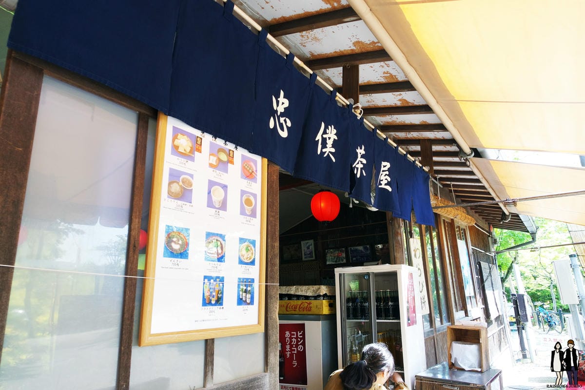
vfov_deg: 53.1
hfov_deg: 73.7
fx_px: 390
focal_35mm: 24
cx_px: 292
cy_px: 195
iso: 200
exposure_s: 1/100
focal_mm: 9
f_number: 5
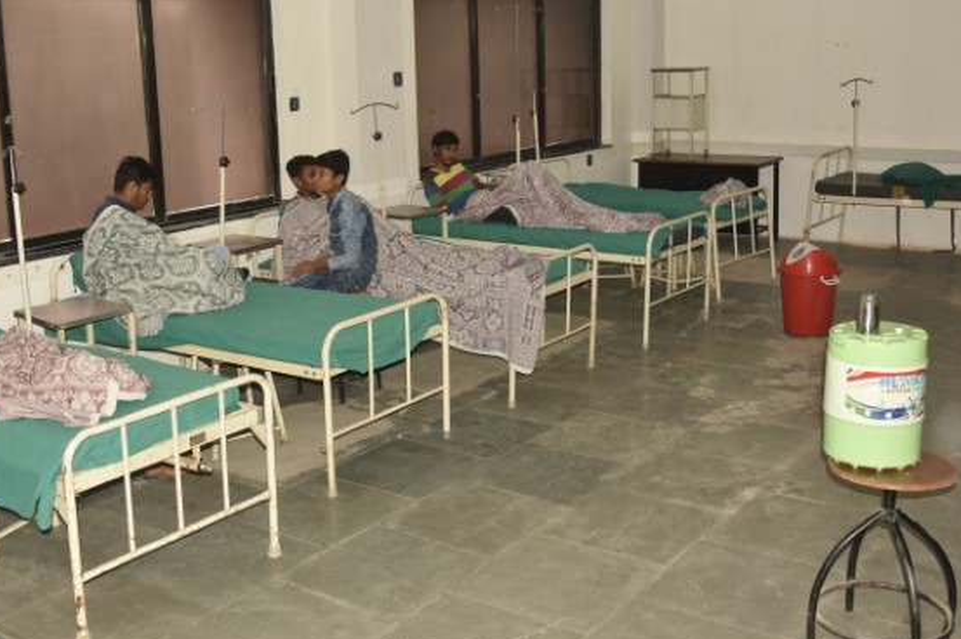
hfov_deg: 45.3
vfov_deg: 31.0
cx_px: 408
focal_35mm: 43
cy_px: 247
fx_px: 1147
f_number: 5
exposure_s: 1/125
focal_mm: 22
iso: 500
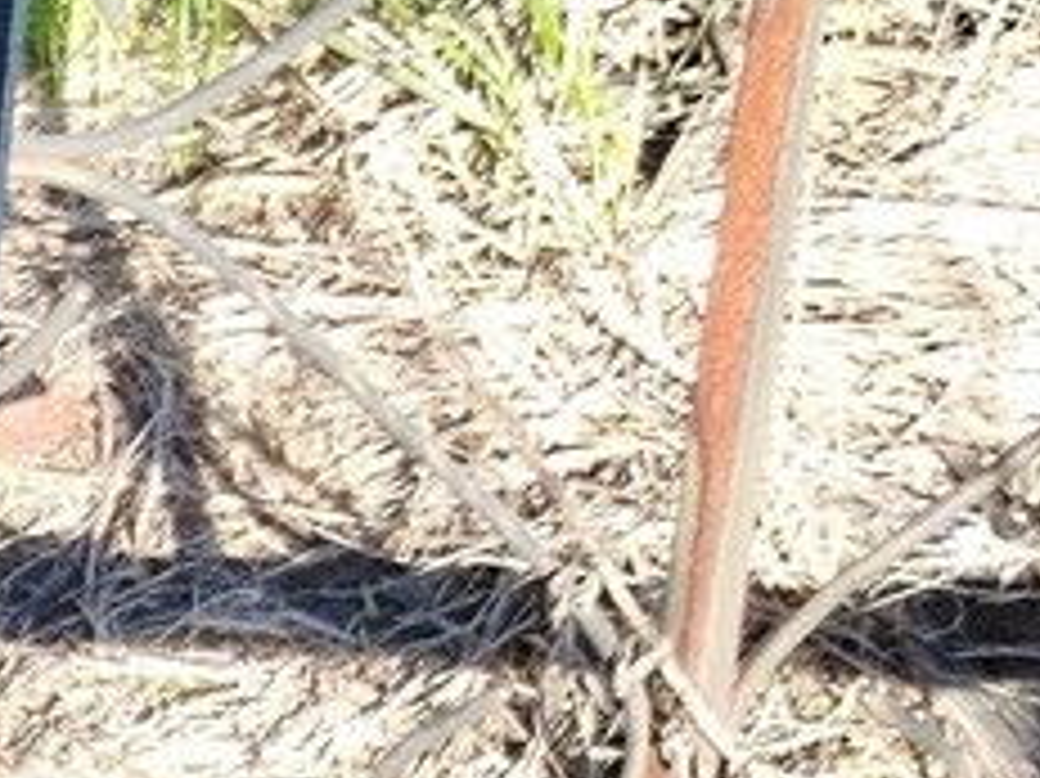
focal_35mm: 83
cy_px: 1097
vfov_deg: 16.5
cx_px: -743
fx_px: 2492
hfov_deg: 19.0
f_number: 1.7
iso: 50
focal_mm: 5.31
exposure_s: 1/123
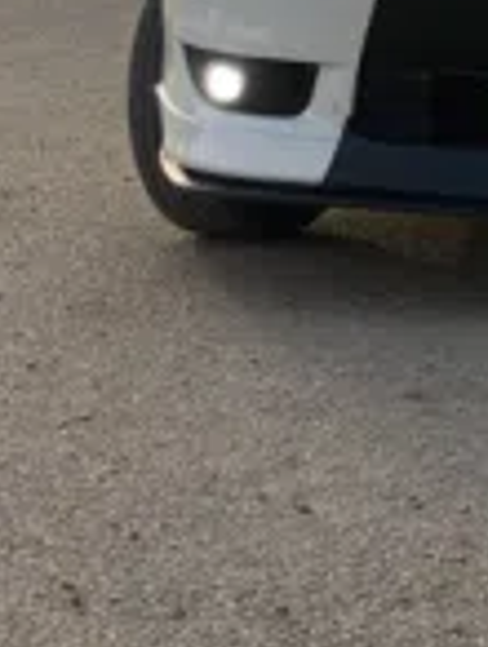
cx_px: 608
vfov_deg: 13.3
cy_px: -222
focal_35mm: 142
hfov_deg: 10.3
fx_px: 2661
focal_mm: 6
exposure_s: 1/436
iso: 20
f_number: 2
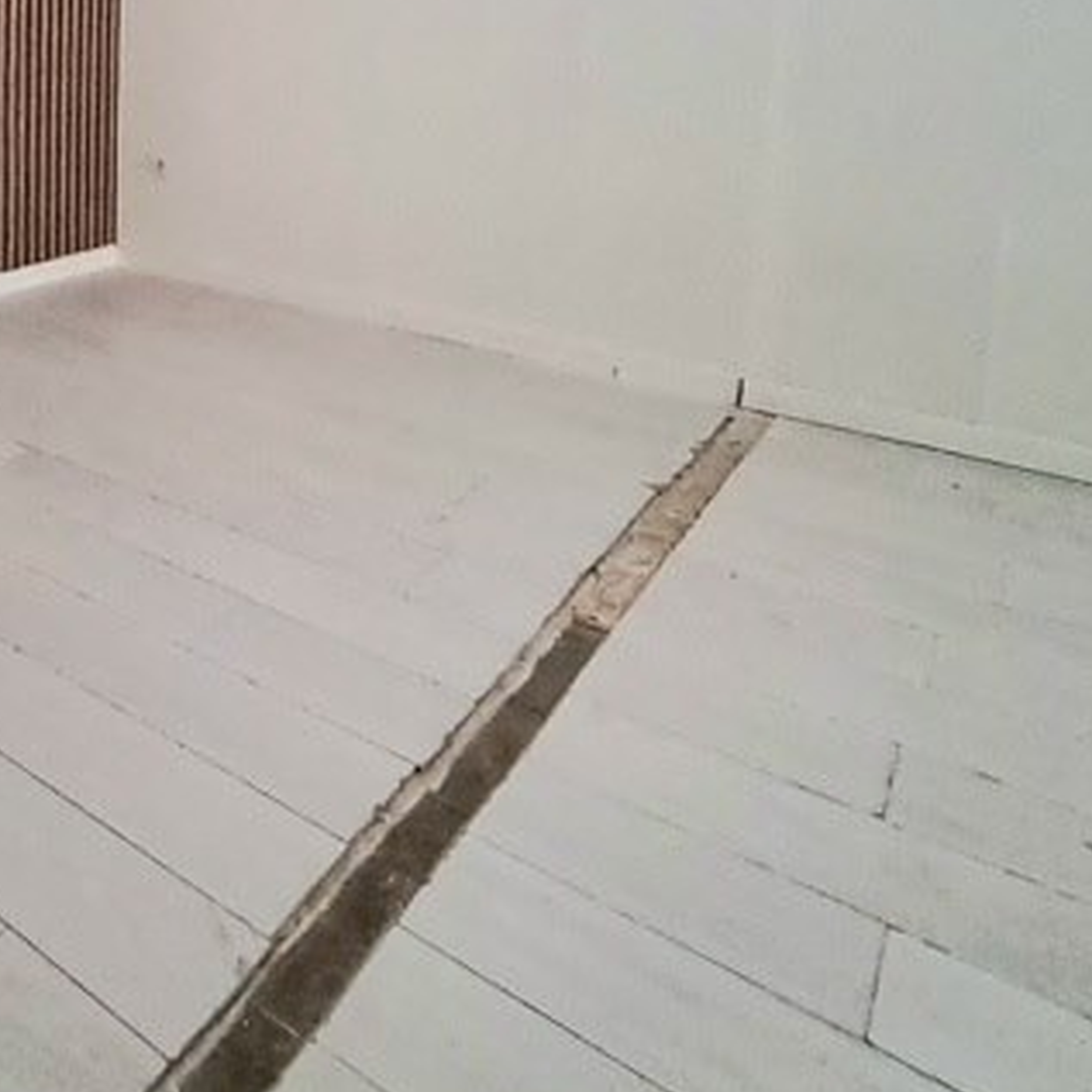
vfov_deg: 49.9
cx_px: 55
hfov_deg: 48.1
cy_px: 124
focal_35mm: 29
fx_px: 1035
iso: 640
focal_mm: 1.42
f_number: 2.2
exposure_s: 1/20
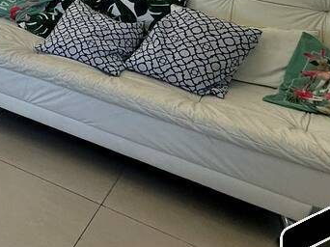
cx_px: -153
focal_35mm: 59
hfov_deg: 25.4
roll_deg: -0.8
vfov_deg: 21.9
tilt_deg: -9.4
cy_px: -87
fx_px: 562
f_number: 2.2
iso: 50
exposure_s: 1/120
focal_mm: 2.22
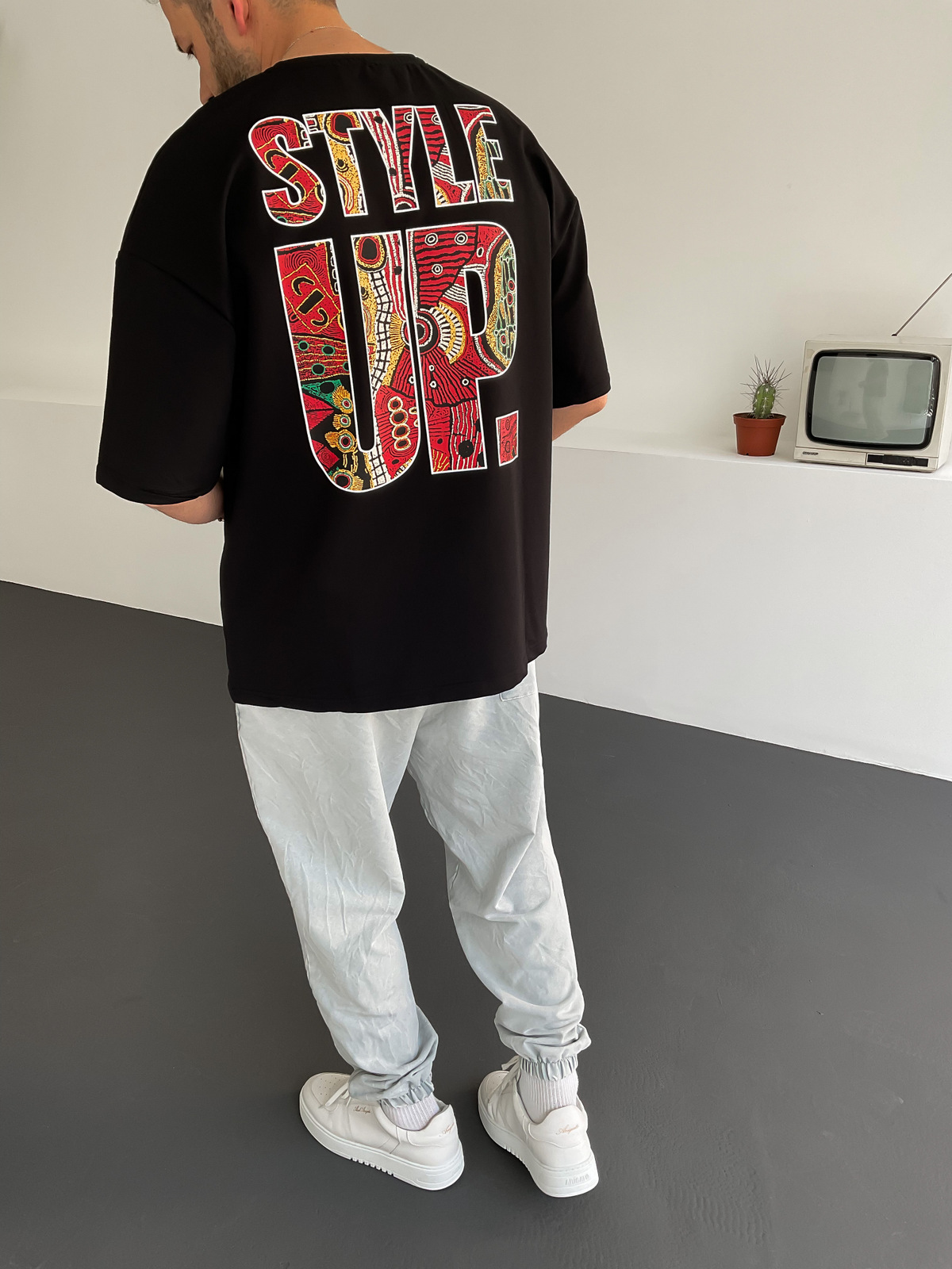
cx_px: 476
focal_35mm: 29
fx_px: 1063
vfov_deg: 61.7
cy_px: 634
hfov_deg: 48.2
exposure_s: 1/120
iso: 32
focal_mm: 3
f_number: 1.8
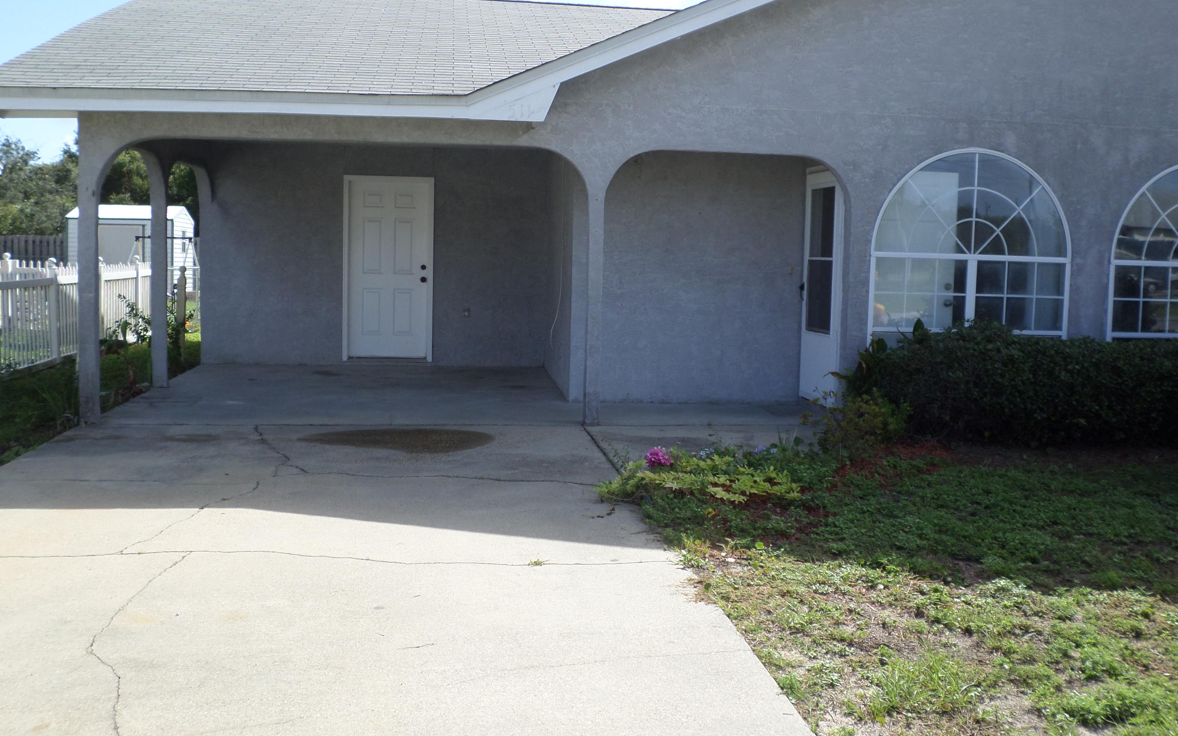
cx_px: 605
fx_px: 1092
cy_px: 333
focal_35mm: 34
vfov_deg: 37.2
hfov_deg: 56.7
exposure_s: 1/1000
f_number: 2.7
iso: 80
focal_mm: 5.5
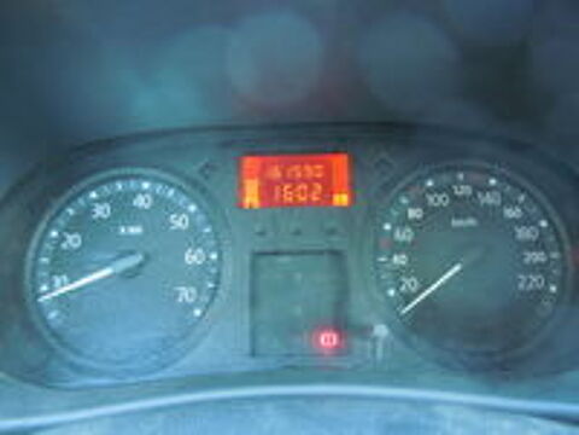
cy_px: 218
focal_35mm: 30
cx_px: 290
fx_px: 502
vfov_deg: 46.8
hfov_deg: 60.0
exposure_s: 1/10
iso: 400
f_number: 3.5
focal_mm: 5.4
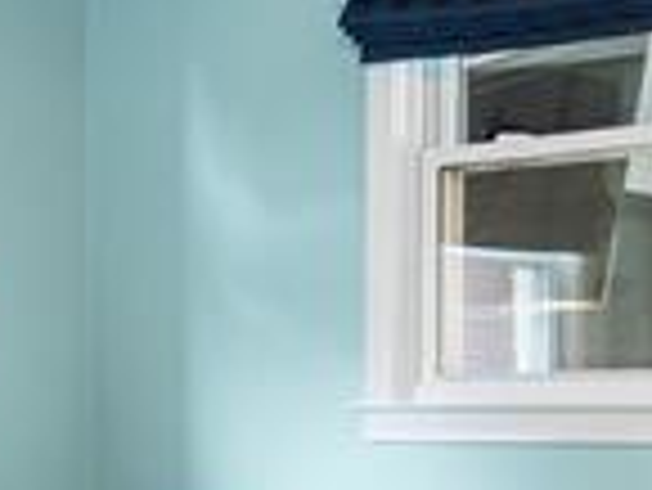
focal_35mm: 95
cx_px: 229
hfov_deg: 20.6
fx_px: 1791
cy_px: 479
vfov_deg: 15.3
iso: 100
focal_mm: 14
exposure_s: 3
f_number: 11
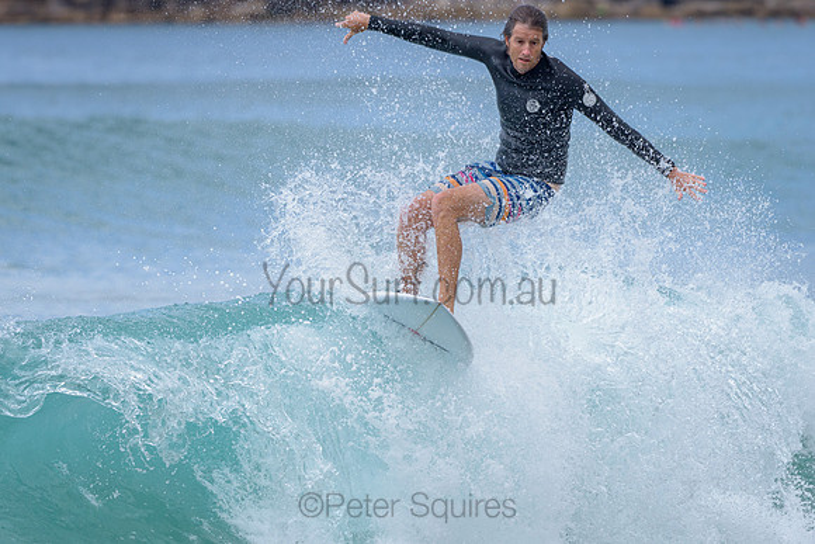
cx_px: 315
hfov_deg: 5.2
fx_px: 8888
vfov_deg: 3.5
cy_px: 334
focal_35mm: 393
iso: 560
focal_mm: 320
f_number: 5.6
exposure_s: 1/2000
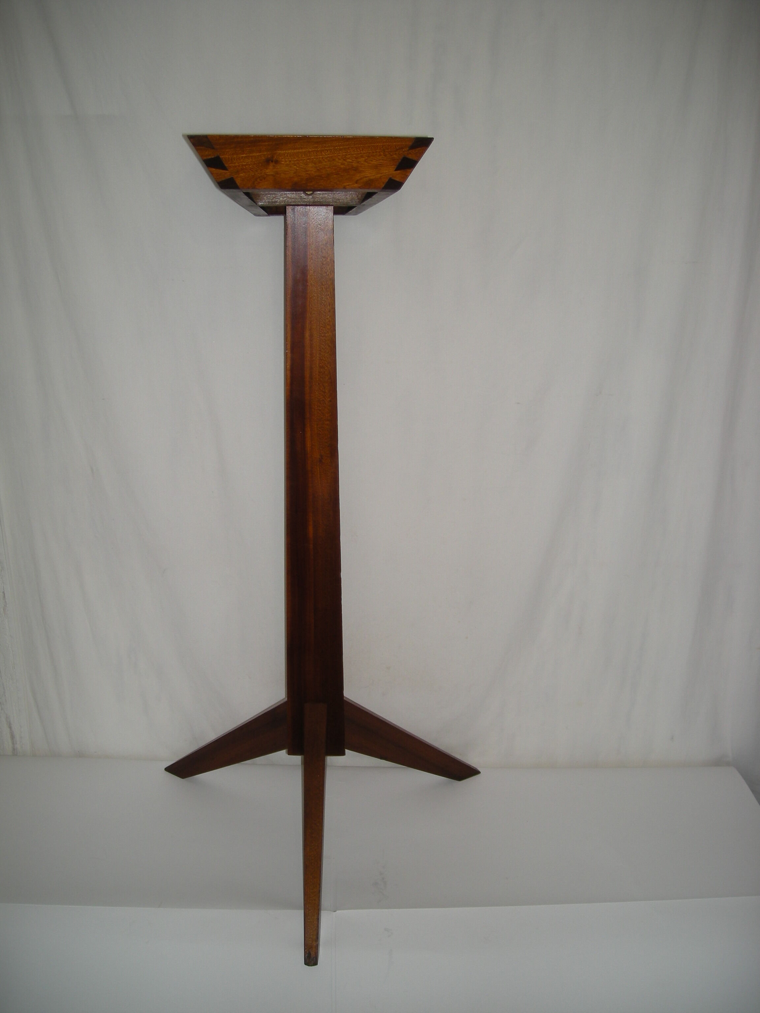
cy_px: 506
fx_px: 1025
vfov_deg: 52.6
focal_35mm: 35
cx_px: 380
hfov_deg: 40.7
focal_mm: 5.7
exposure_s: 1/55.7
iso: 50
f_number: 2.8
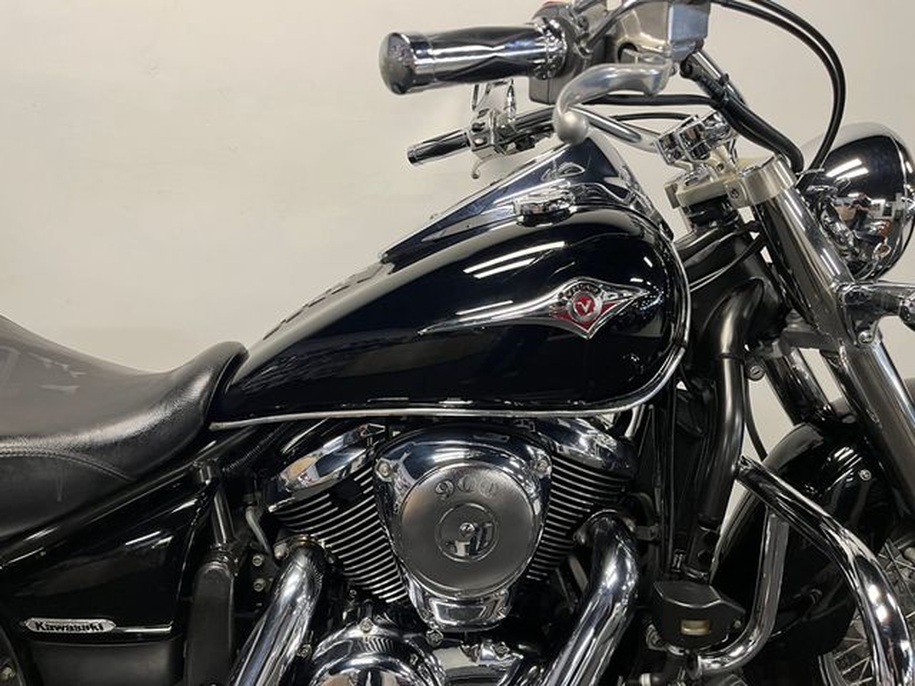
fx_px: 687
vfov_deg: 53.1
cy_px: 343
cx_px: 458
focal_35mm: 26
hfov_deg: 67.3
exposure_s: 1/50
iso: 125
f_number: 1.6
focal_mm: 5.1
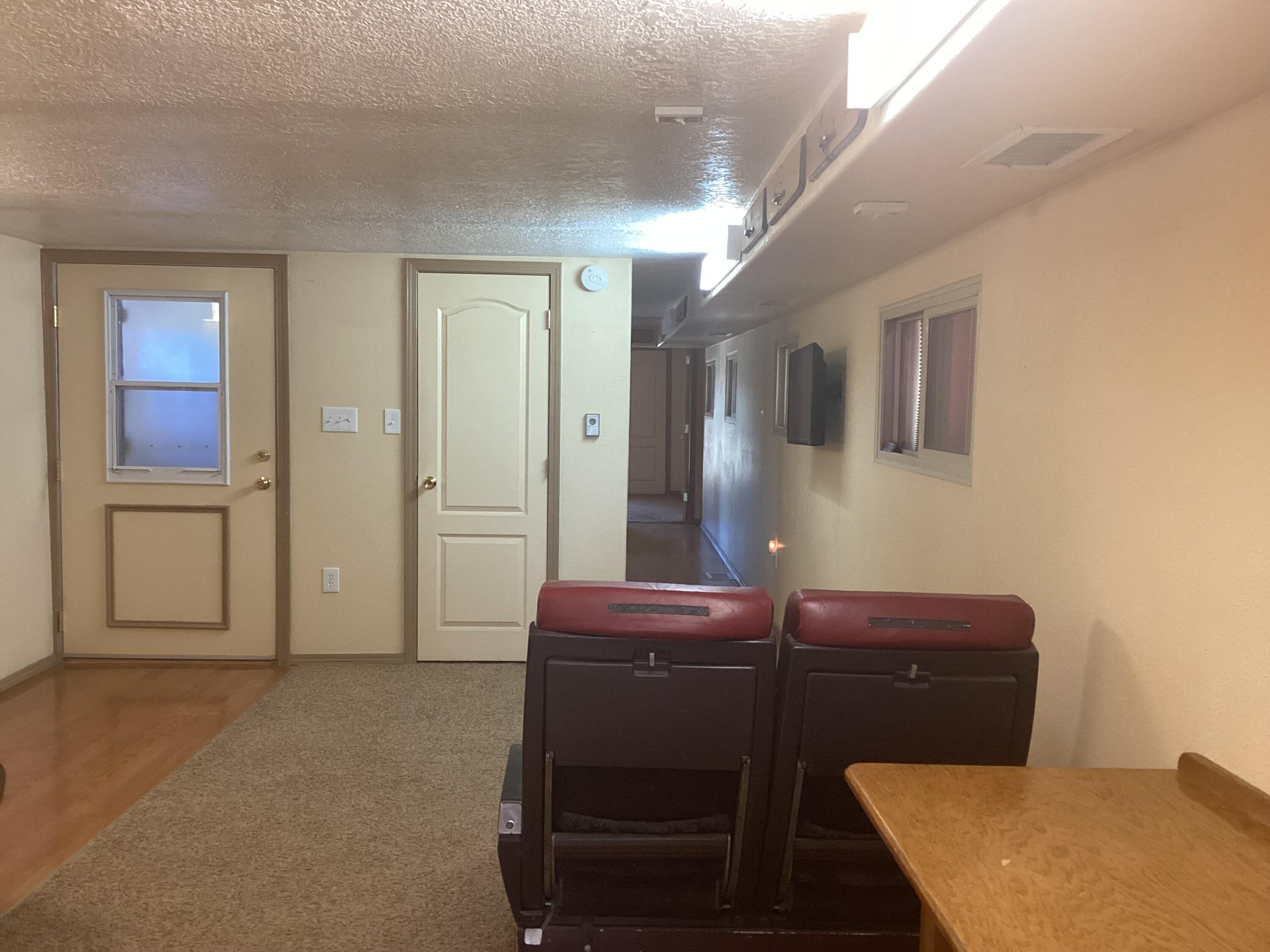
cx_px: 635
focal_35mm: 31
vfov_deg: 45.4
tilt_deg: -3.9
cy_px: 476
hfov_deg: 58.4
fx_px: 1137
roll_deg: -0.2
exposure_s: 1/60
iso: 250
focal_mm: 3.3
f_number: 2.4
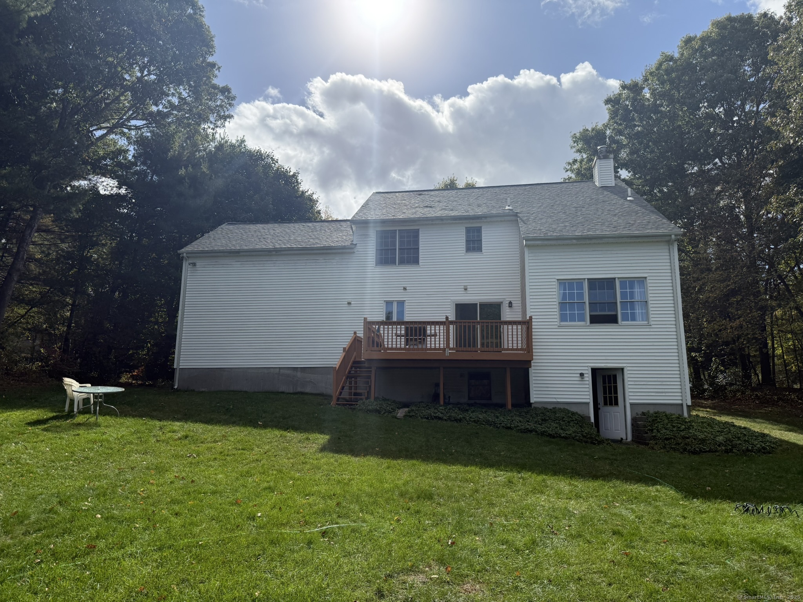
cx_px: 402
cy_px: 301
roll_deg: -0.6
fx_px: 557
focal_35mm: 24
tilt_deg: +12.1
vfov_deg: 56.8
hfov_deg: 71.6
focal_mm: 6.76
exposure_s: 1/10309
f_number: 1.78
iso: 100
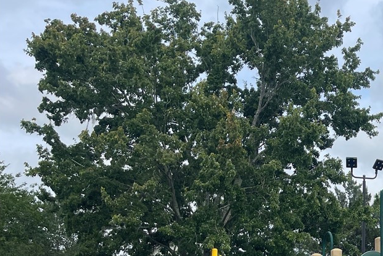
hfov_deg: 25.9
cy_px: 250
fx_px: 713
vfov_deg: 19.8
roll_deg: +0.5
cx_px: 491
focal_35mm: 67
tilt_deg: +3.2
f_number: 1.6
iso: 32
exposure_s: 1/3003
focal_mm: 5.1
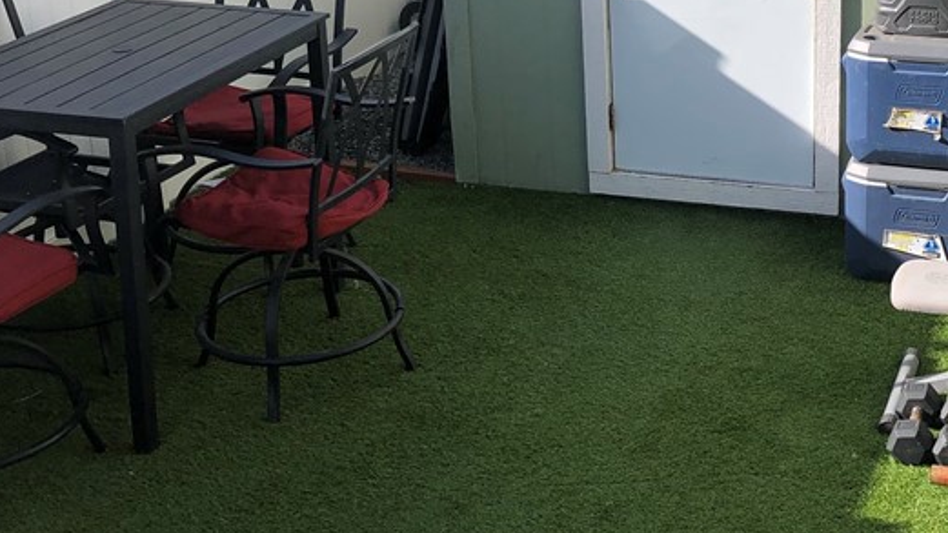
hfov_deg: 34.1
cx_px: 717
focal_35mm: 60
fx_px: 1508
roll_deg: +0.3
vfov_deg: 19.9
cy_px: 151
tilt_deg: -20.7
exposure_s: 1/1297
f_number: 1.8
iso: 20
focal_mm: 3.99
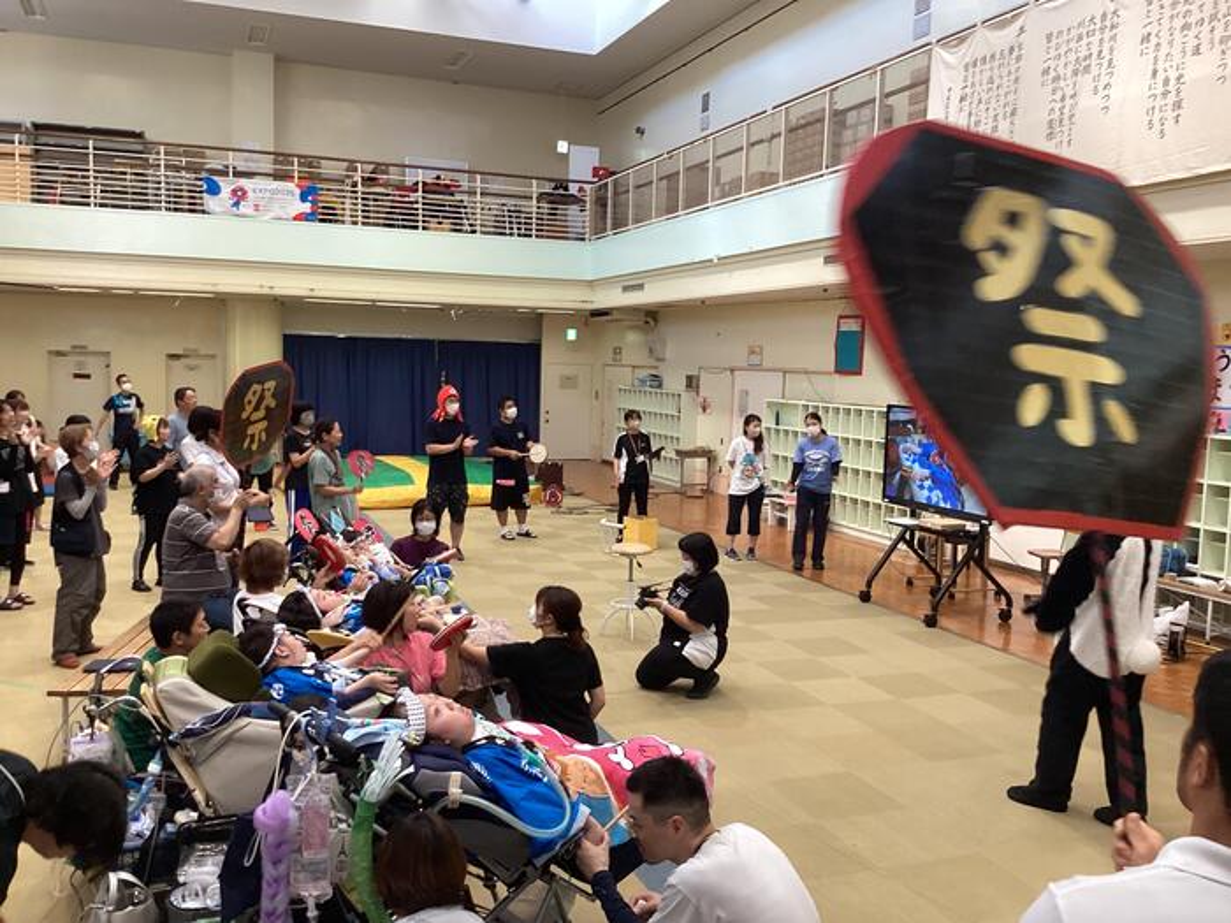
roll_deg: -3.3
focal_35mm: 31
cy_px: 462
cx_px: 616
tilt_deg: -7.8
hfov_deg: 58.4
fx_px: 1102
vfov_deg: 45.4
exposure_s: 1/60
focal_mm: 3.3
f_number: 2.4
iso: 125
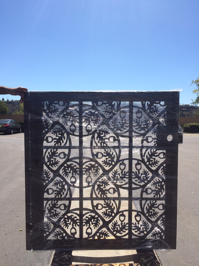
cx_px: 100
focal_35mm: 29
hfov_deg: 48.2
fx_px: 222
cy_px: 133
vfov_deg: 61.7
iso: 32
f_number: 2.2
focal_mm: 4.15
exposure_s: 1/2564
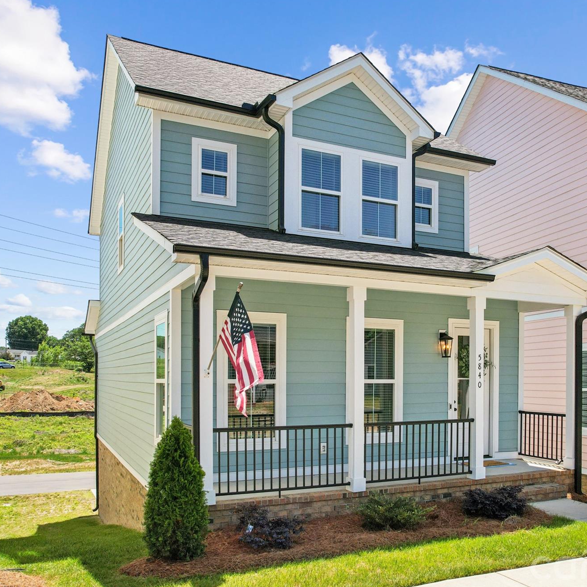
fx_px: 556
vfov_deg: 55.6
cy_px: 298
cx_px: 343
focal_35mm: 29
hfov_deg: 55.3
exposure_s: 1/320
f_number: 2.8
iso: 200
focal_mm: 8.4
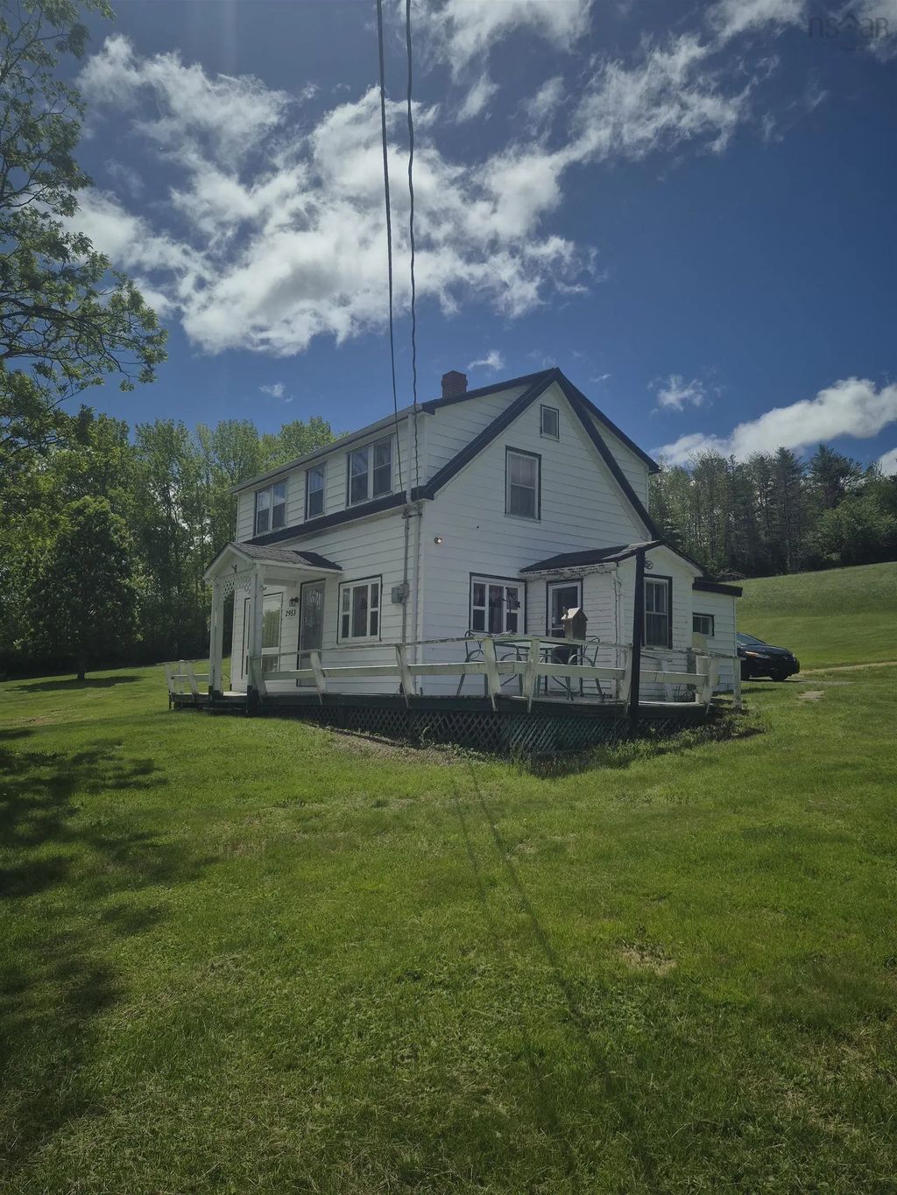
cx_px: 448
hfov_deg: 58.9
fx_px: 795
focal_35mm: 23
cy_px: 598
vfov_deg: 73.9
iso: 25
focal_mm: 5.4
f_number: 1.8
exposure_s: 1/3360
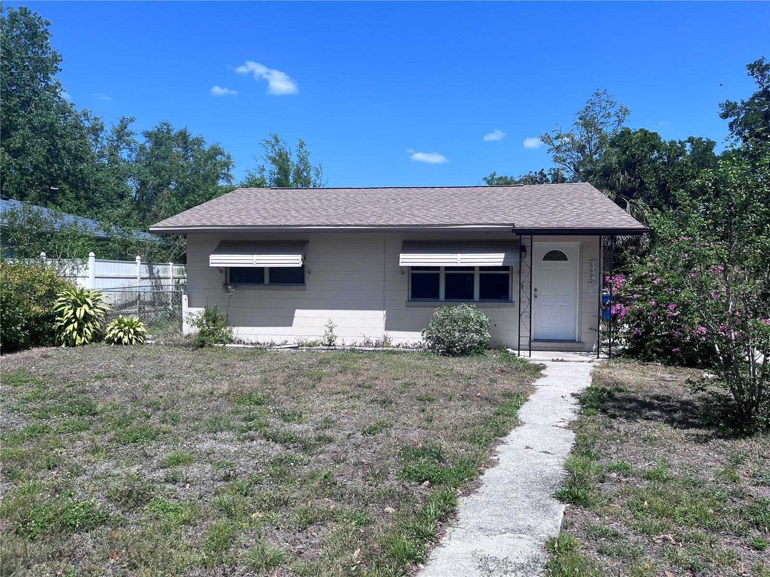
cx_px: 385
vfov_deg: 53.1
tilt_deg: +1.3
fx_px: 578
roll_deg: -0.3
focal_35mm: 26
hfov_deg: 67.3
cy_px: 288
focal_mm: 5.1
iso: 50
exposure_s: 1/3623
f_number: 1.6
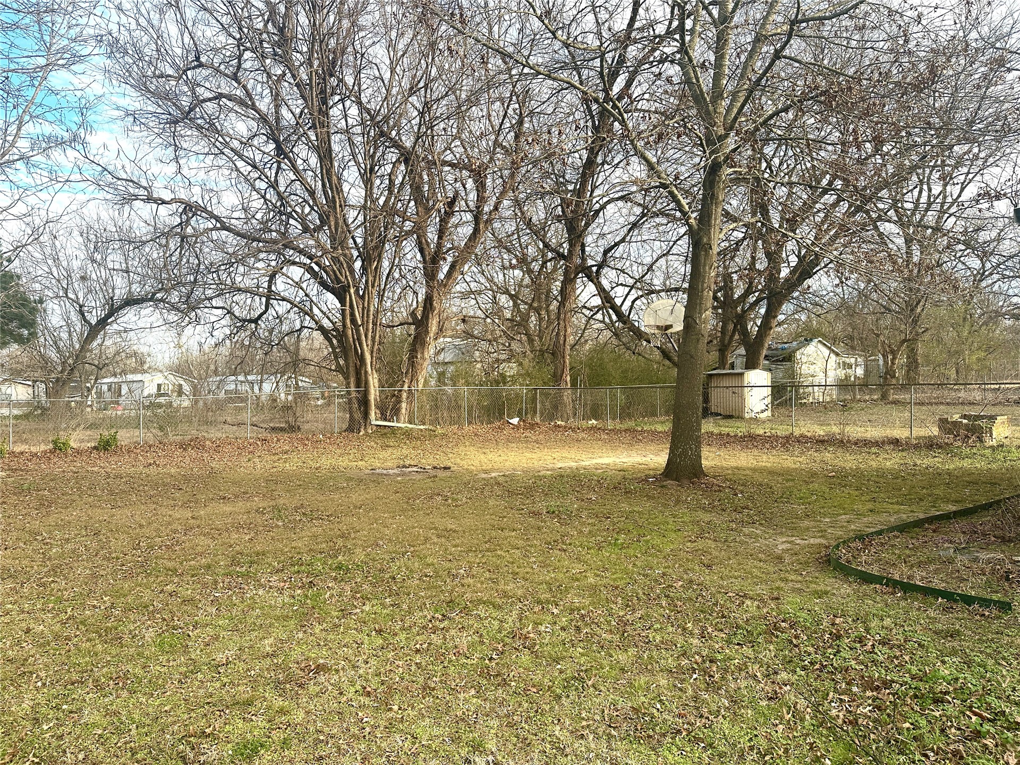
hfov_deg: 71.6
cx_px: 510
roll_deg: -0.1
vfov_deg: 56.8
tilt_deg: +0.6
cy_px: 382
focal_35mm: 24
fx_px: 707
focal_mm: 6.86
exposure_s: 1/829
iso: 80
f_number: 1.78
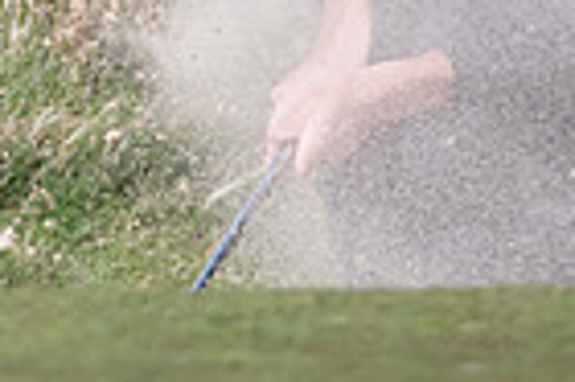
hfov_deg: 0.9
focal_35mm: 2305
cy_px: -513
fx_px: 36773
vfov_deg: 0.6
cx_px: -38
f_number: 4
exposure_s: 1/5000
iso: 400
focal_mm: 300
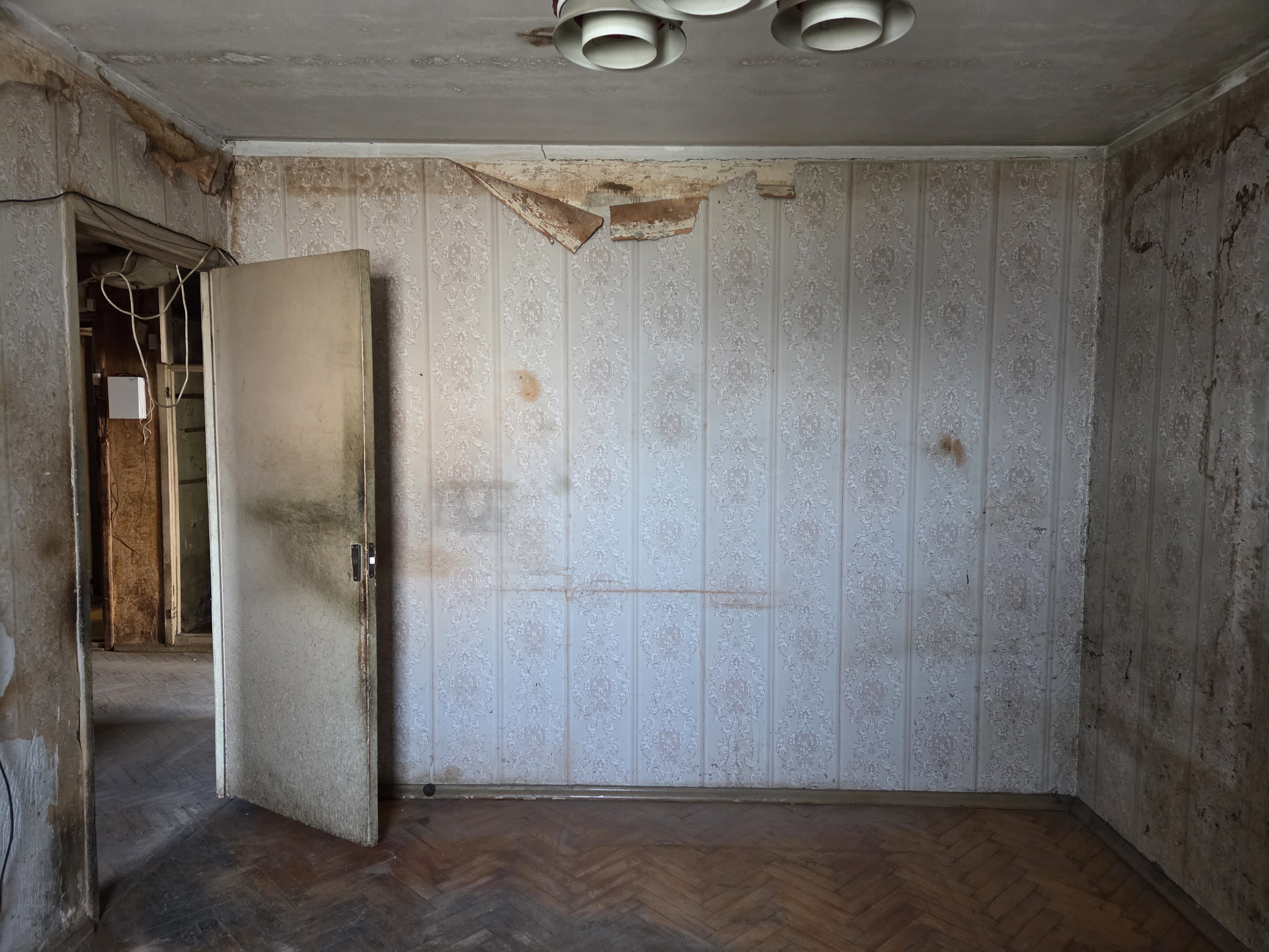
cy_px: 476
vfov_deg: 58.9
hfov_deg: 73.9
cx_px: 634
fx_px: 843
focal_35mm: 23
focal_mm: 5.4
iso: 800
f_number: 1.8
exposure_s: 1/100
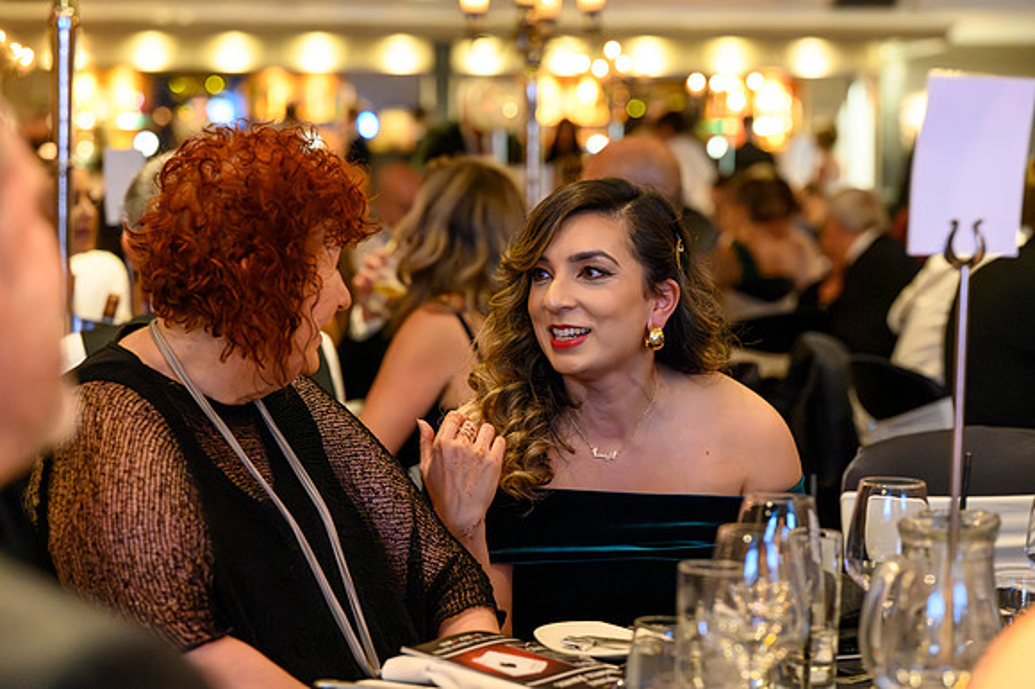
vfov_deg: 15.0
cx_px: 518
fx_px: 2615
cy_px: 344
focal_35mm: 91
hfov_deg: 22.4
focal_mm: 91
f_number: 4
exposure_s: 1/200
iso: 25600
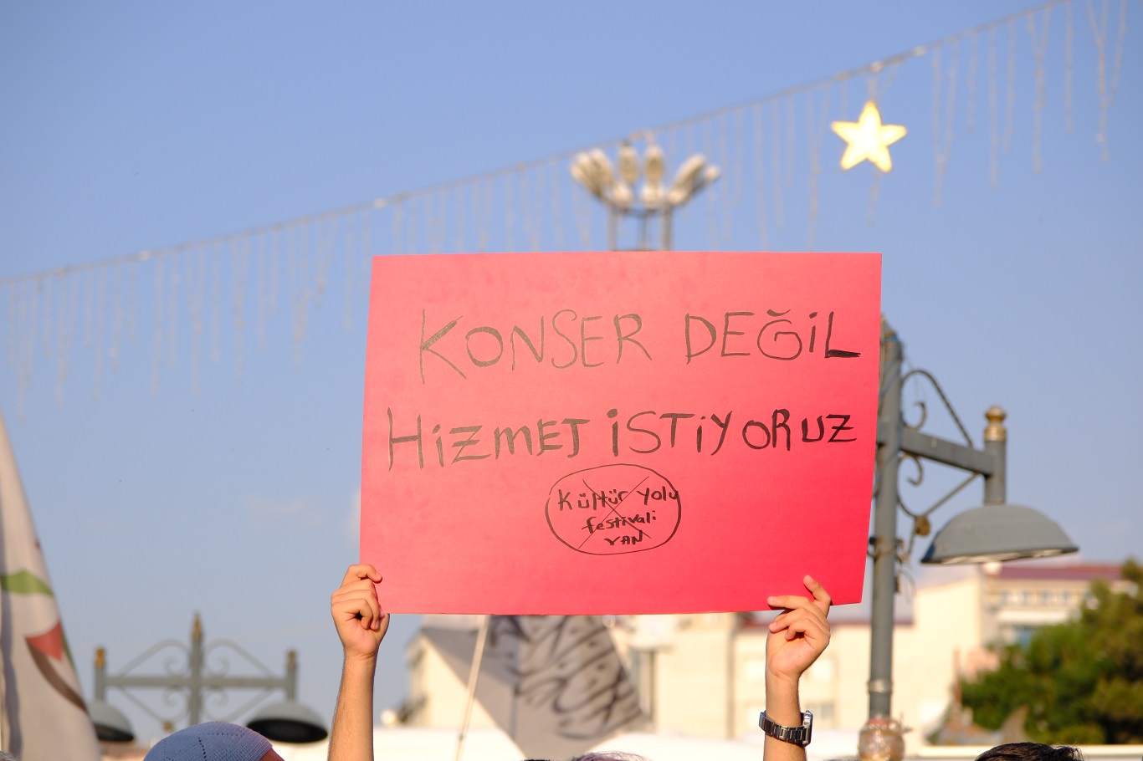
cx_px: 572
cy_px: 380
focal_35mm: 108
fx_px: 3428
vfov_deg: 12.7
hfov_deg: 18.9
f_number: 4
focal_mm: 72.1
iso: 320
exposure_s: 1/1600
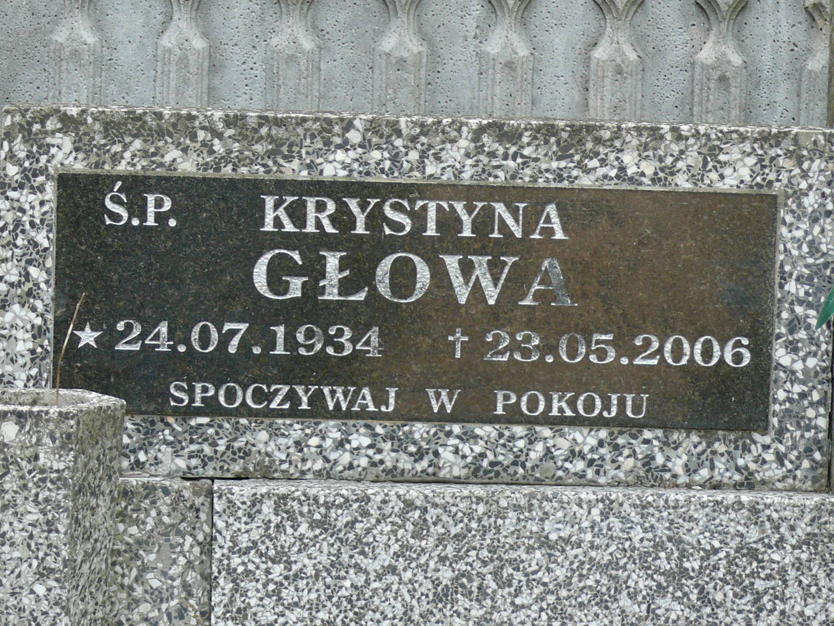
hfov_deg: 12.6
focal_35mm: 157
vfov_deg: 9.5
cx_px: 417
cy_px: 313
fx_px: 3783
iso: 100
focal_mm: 18.6
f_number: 3.2
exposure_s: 1/60
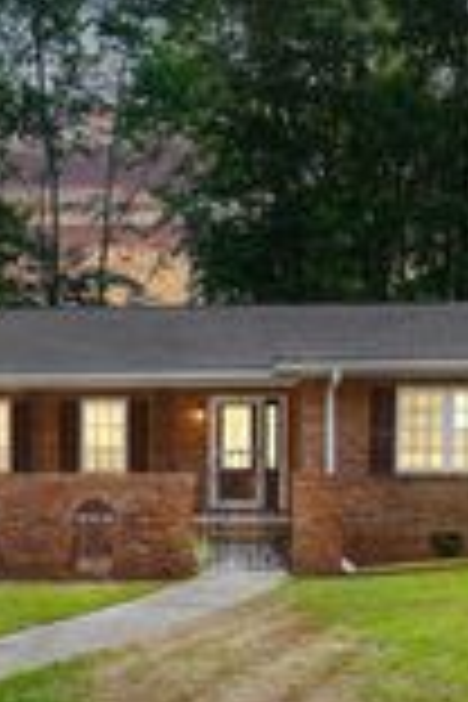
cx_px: 99
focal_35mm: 50
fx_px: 983
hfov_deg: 26.3
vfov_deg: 38.6
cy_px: 500
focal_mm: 10.5
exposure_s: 1/100
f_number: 7.1
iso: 100
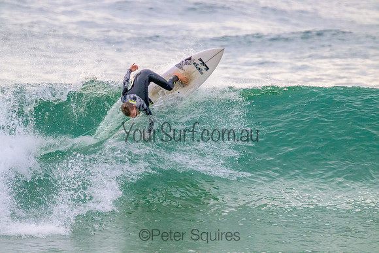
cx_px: 190
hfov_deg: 2.6
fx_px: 8424
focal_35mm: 800
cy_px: 126
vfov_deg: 1.7
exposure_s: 1/2000
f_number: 11
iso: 18000
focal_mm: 800
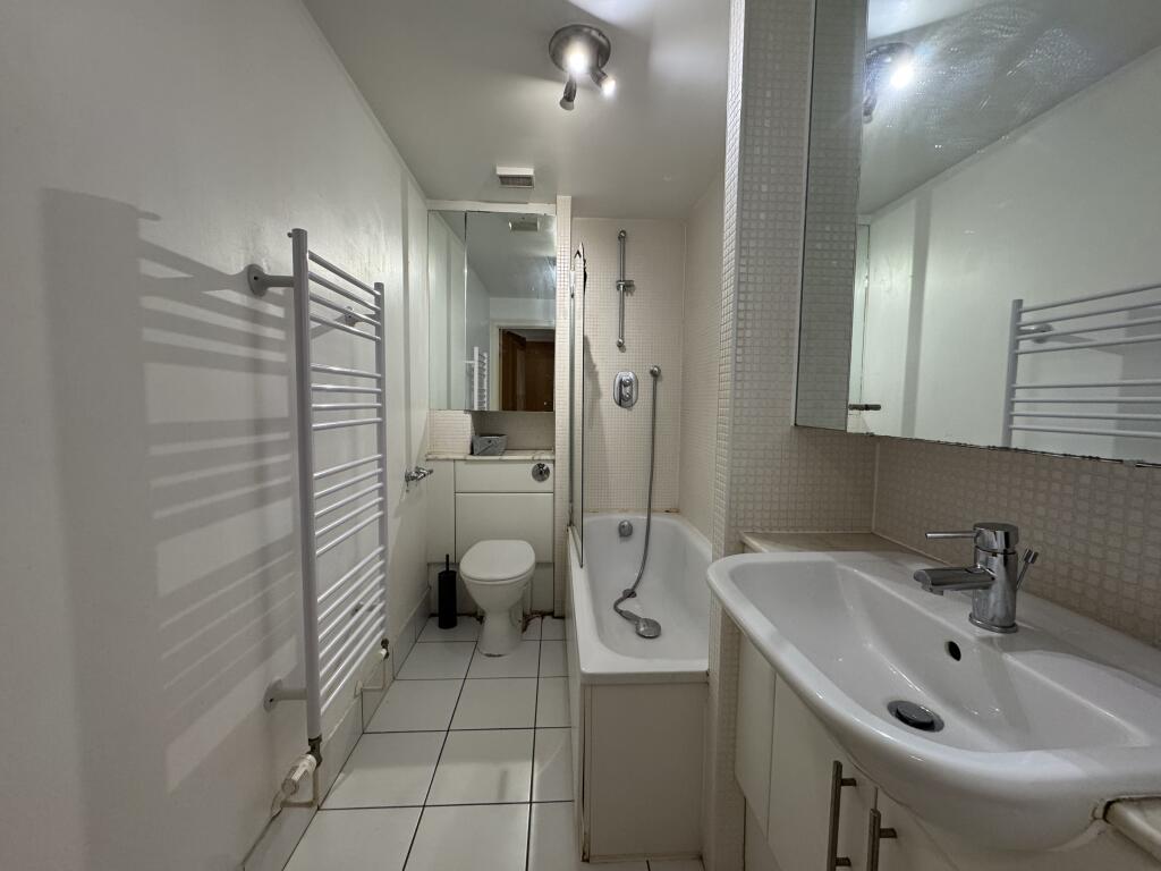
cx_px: 580
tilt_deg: -4.0
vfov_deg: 85.7
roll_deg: -0.5
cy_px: 436
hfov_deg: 102.1
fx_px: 470
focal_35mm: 14
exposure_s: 1/100
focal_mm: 2.22
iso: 200
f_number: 2.2
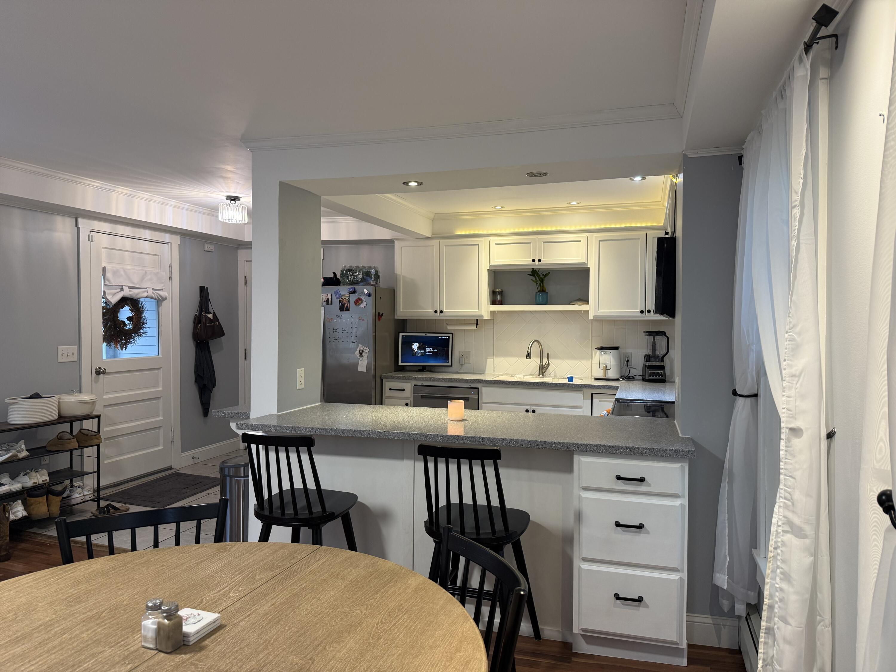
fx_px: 621
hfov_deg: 71.6
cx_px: 448
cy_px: 336
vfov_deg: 56.8
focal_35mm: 24
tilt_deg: -2.1
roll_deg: -0.8
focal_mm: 6.76
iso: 160
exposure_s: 1/60
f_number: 1.78
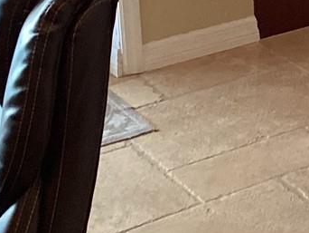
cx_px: 413
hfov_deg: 13.1
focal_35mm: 145
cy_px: -125
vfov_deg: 9.9
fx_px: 1295
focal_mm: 3.3
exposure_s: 1/60
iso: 160
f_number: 2.4
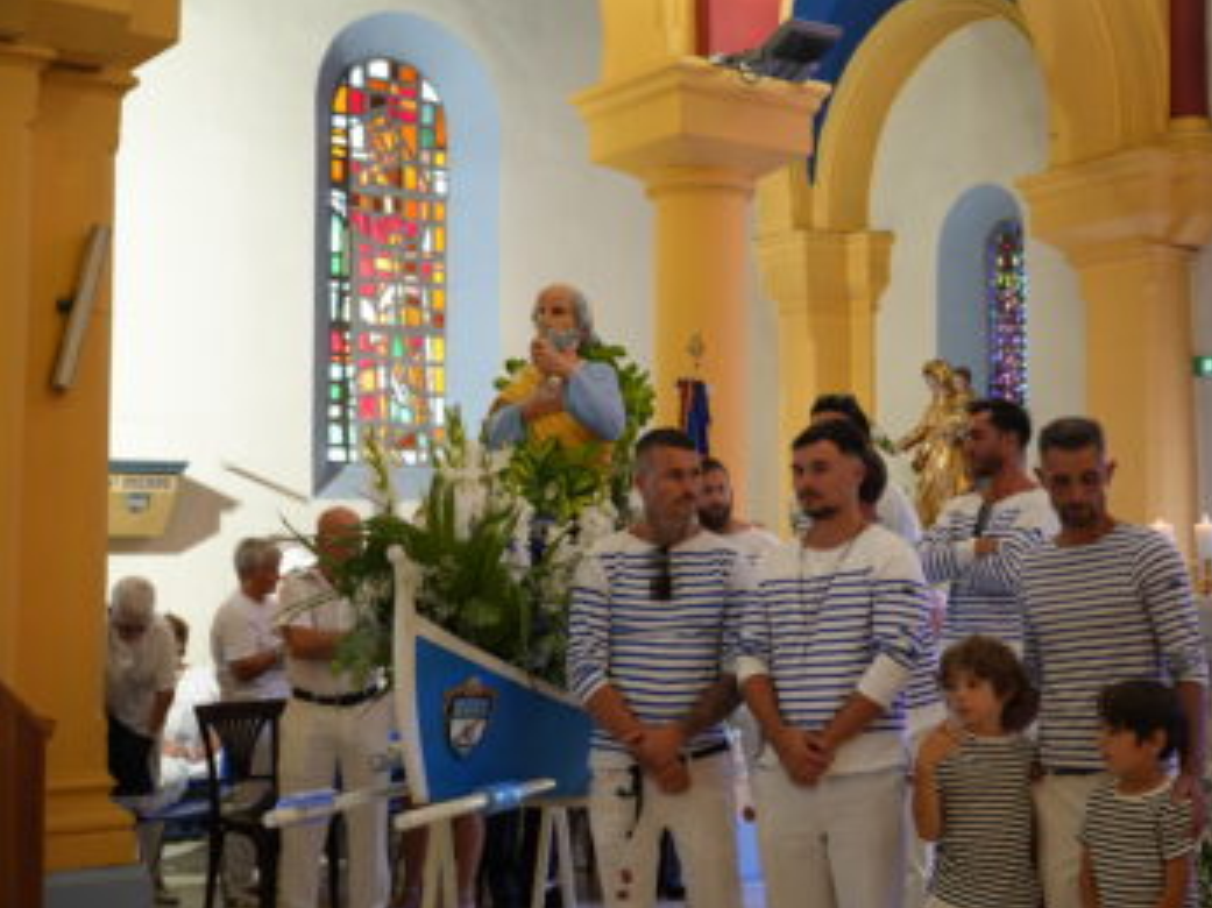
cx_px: 695
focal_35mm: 51
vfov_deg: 28.5
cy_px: 459
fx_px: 1785
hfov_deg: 37.4
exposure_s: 1/160
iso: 2000
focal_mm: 46
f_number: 4
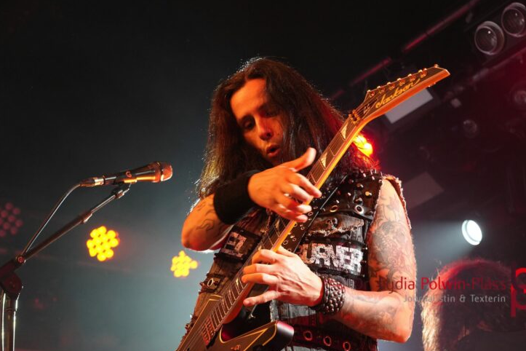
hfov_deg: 23.6
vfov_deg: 15.9
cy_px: 184
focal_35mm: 86
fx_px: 1256
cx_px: 271
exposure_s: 1/160
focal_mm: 54
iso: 2000
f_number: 4.5
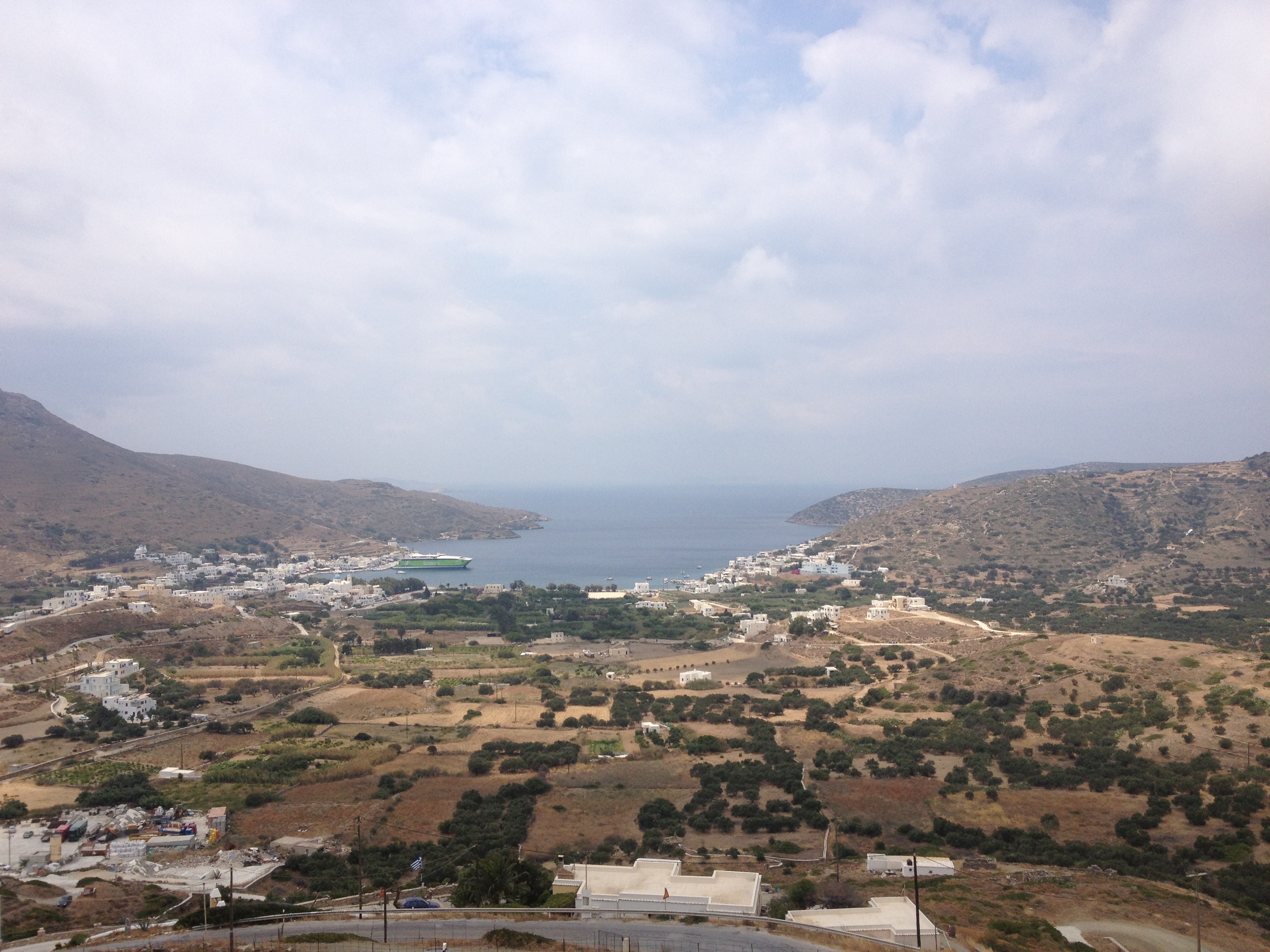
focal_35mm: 35
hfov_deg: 52.6
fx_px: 1284
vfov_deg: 40.7
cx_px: 635
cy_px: 476
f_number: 2.4
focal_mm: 4.28
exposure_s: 1/2907
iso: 50
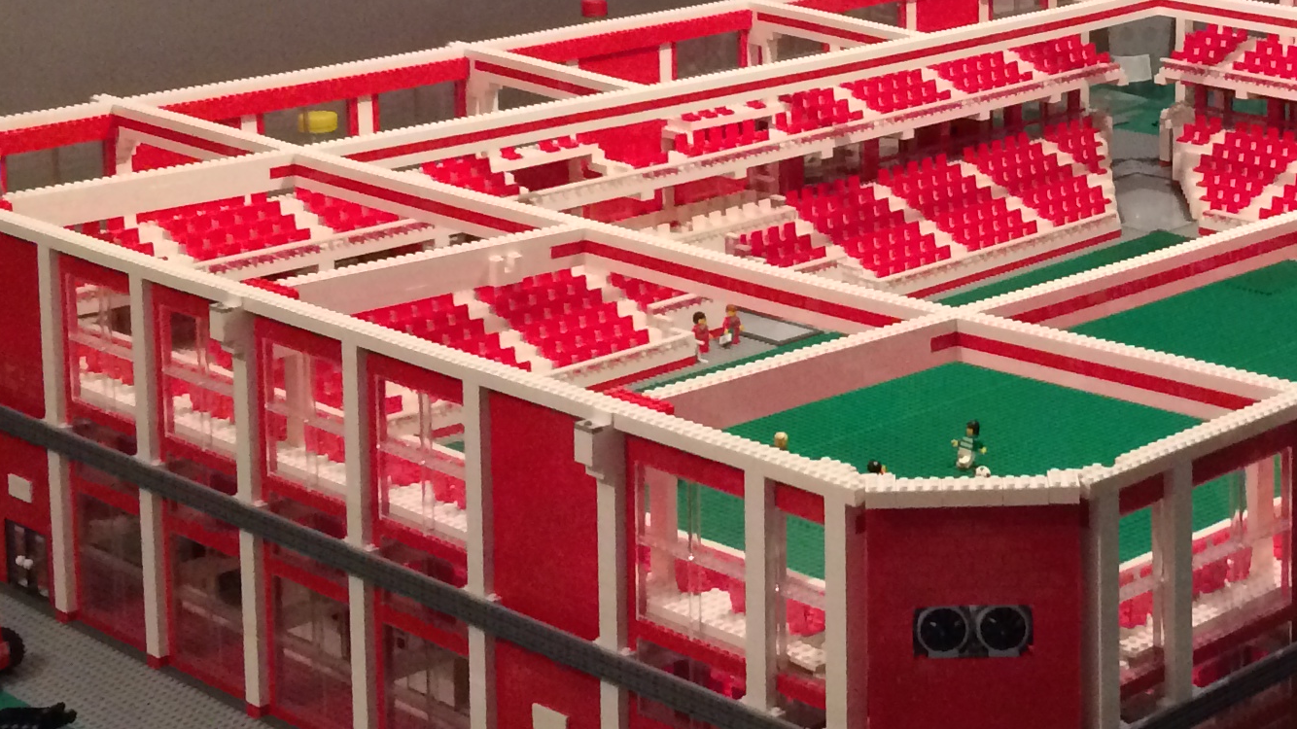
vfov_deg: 14.9
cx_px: 1047
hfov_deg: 26.0
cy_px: 37
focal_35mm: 80
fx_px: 2751
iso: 320
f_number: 2.2
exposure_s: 1/33
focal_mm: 4.12
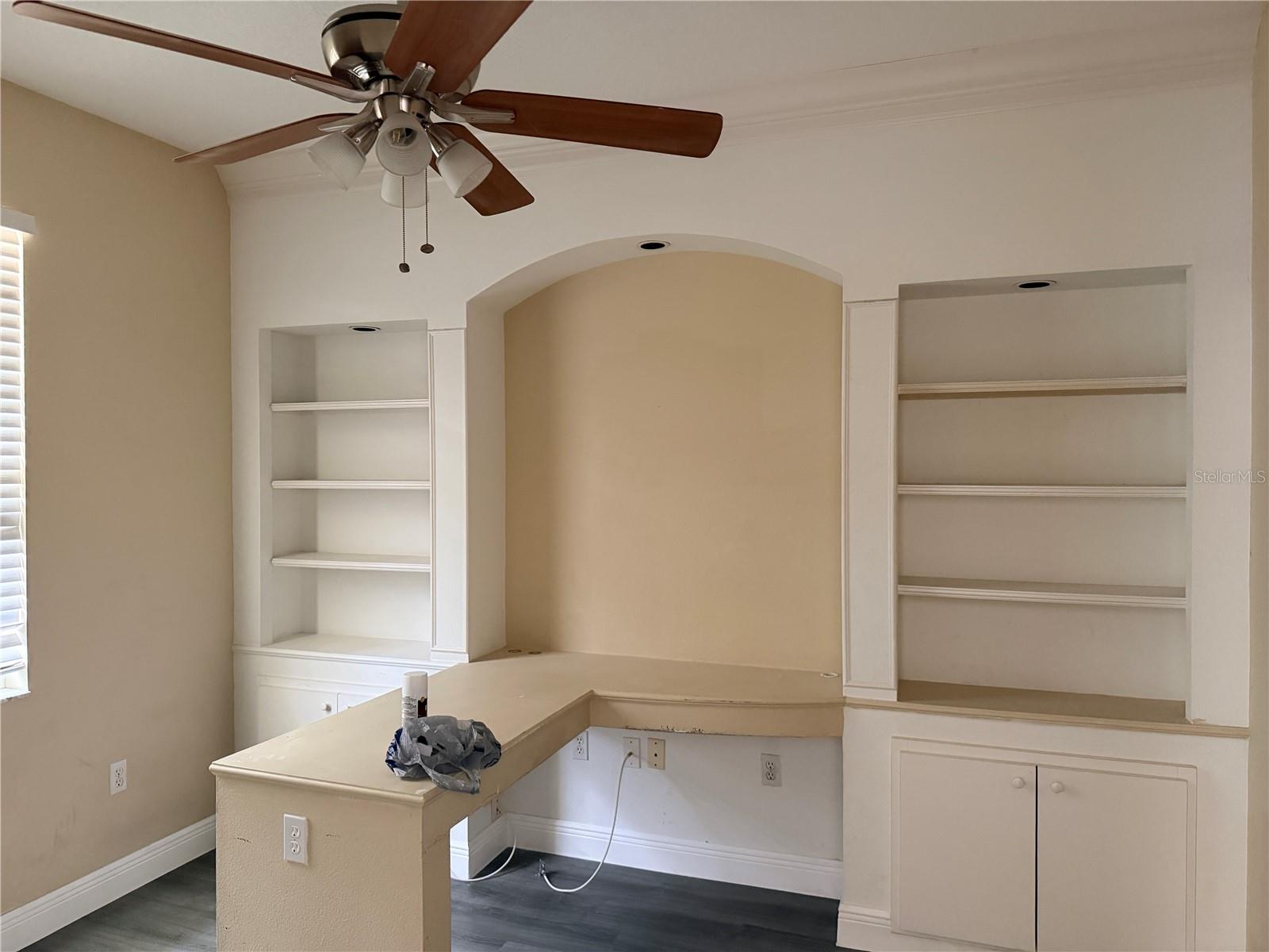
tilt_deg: -0.8
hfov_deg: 71.6
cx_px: 634
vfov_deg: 56.8
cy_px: 476
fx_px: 880
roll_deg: +0.2
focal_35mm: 24
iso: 1000
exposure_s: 1/40
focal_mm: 6.76
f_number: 1.78
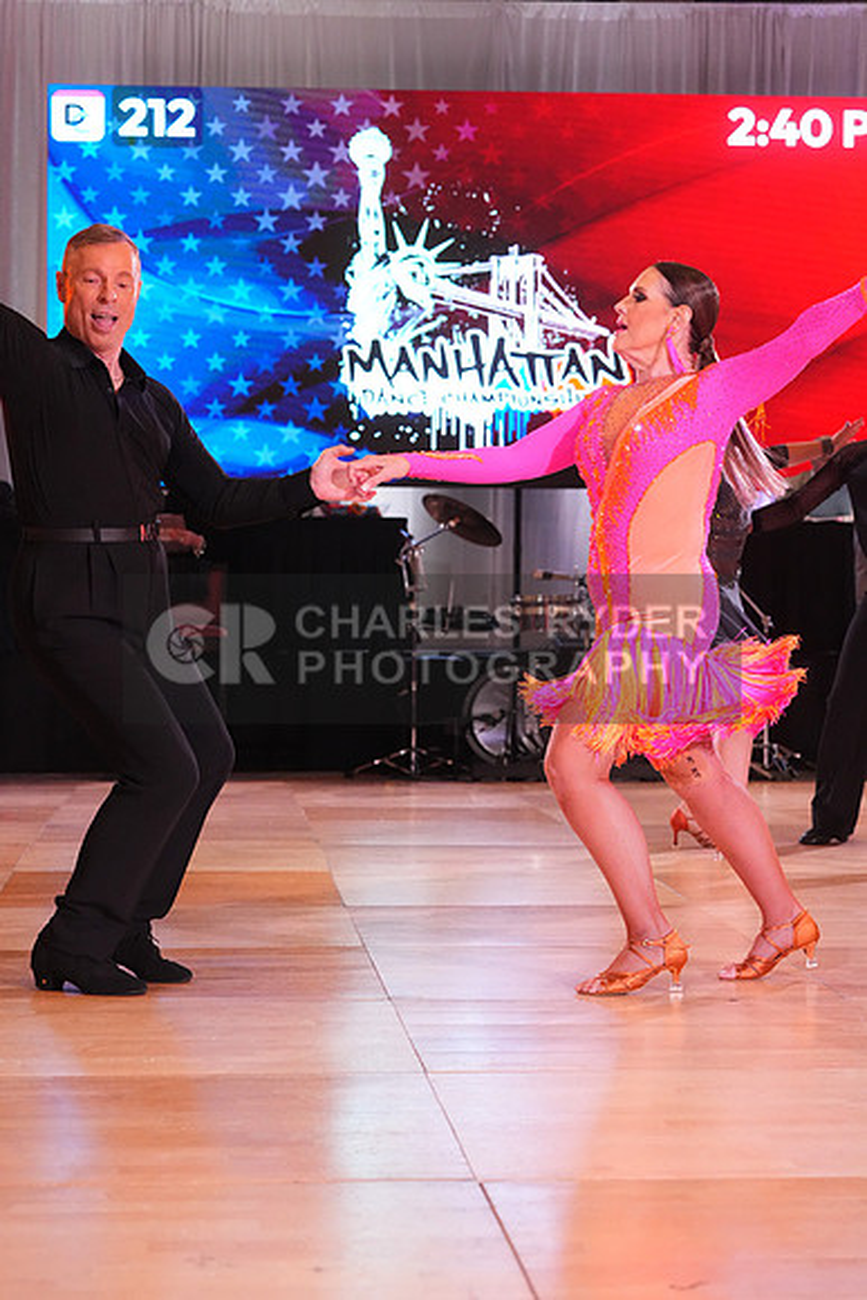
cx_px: 434
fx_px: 2708
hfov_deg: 18.2
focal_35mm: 75
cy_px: 650
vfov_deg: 27.0
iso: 6400
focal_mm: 75
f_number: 5
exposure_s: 1/500
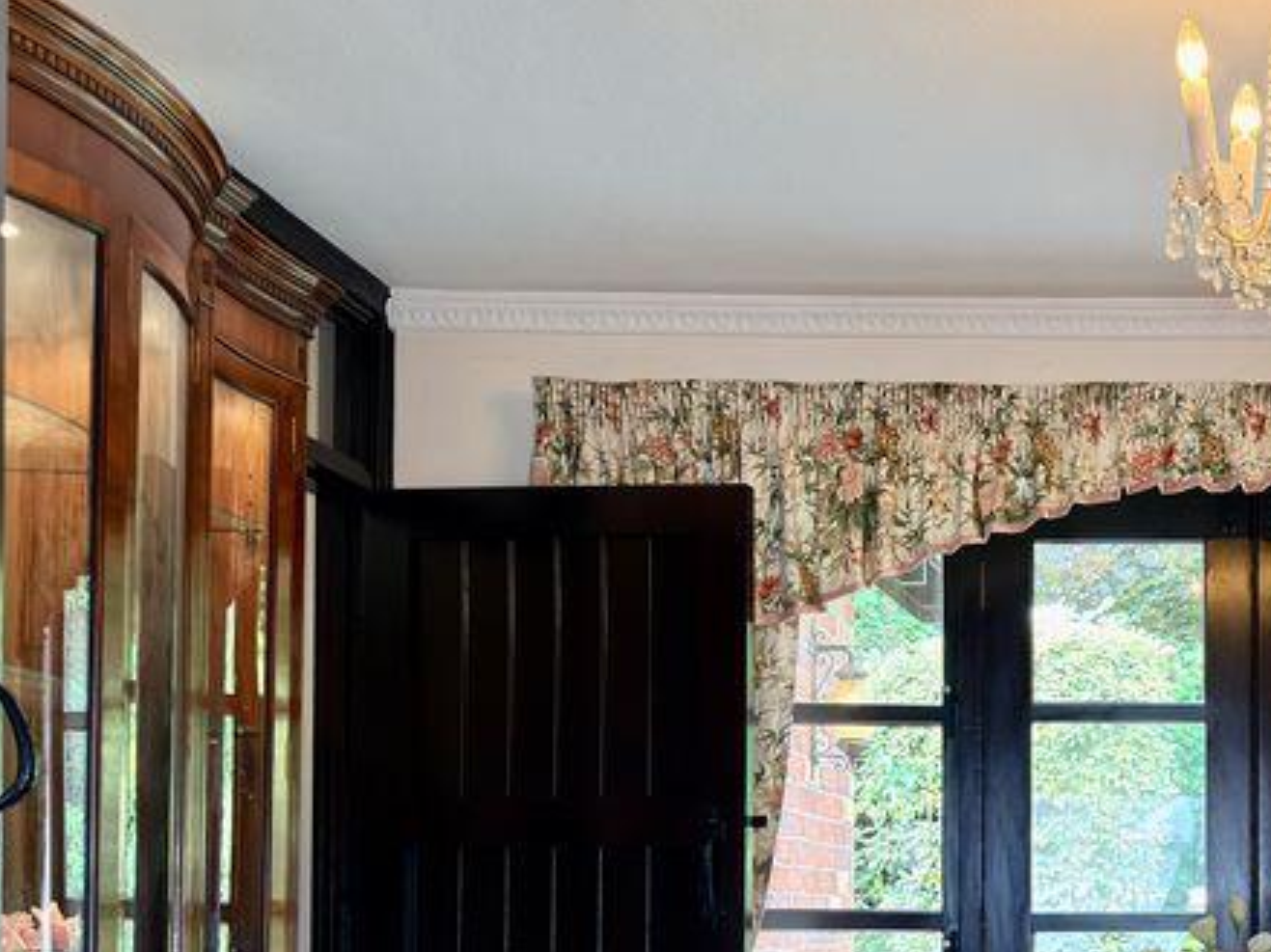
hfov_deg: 32.1
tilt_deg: +0.3
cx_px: 1222
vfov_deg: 25.3
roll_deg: +0.9
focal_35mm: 56
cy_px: 865
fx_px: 2056
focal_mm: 6.76
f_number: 1.78
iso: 160
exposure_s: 1/100
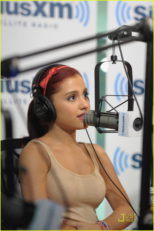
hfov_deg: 11.0
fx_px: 802
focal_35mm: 125
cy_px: 116
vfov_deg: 16.4
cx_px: 77
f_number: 2.8
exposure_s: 1/80
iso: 1600
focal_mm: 125
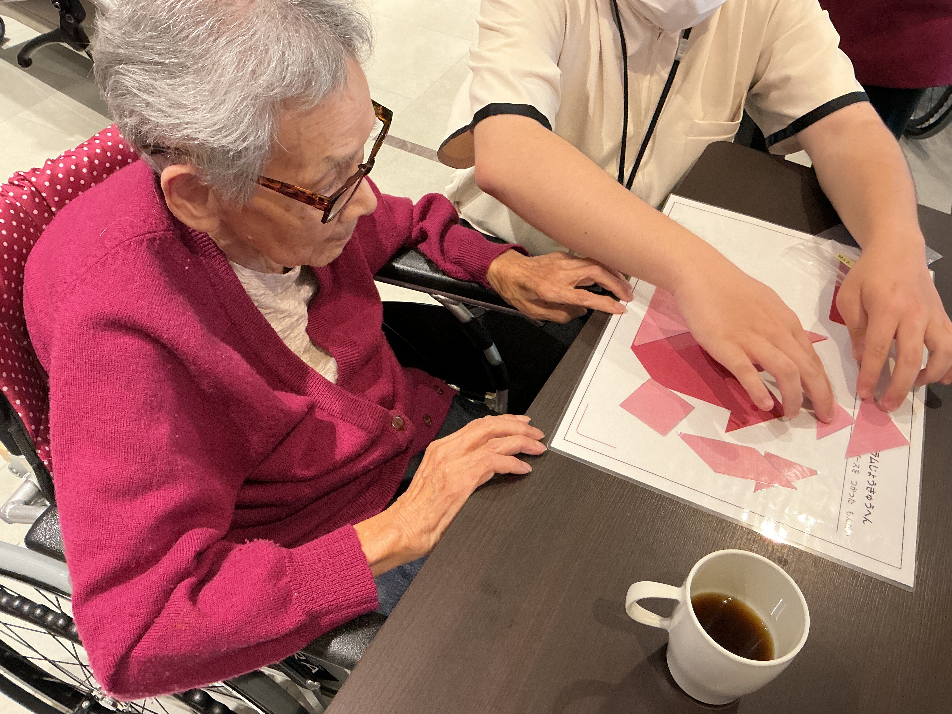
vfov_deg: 48.2
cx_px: 476
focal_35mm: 29
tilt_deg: -47.4
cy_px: 357
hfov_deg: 61.7
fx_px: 798
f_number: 1.8
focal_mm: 3
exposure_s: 1/60
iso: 160
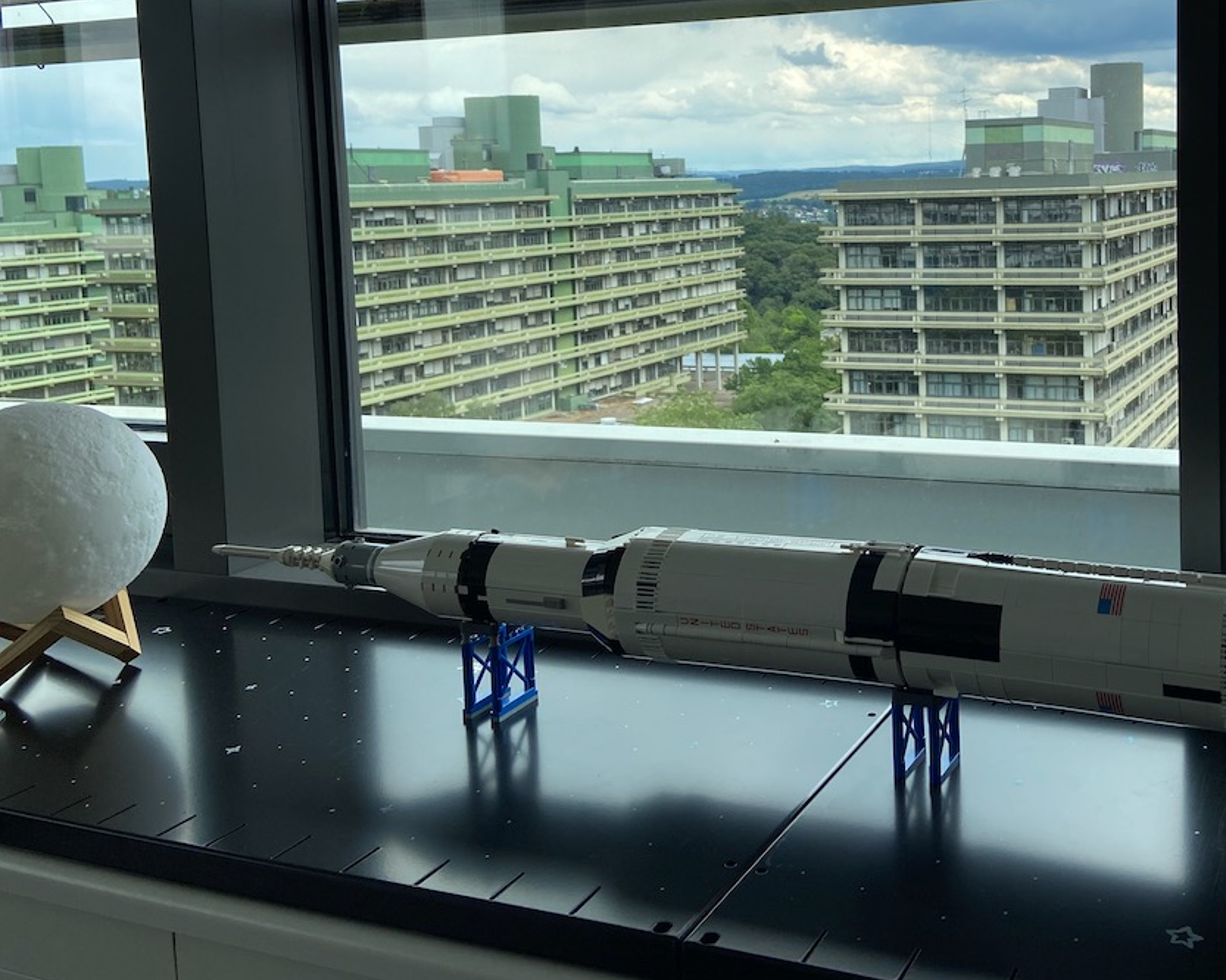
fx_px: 1415
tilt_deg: -5.6
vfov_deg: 37.7
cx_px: 839
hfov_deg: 46.0
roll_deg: +2.0
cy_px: 300
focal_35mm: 39
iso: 32
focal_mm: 4.25
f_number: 1.8
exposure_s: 1/833
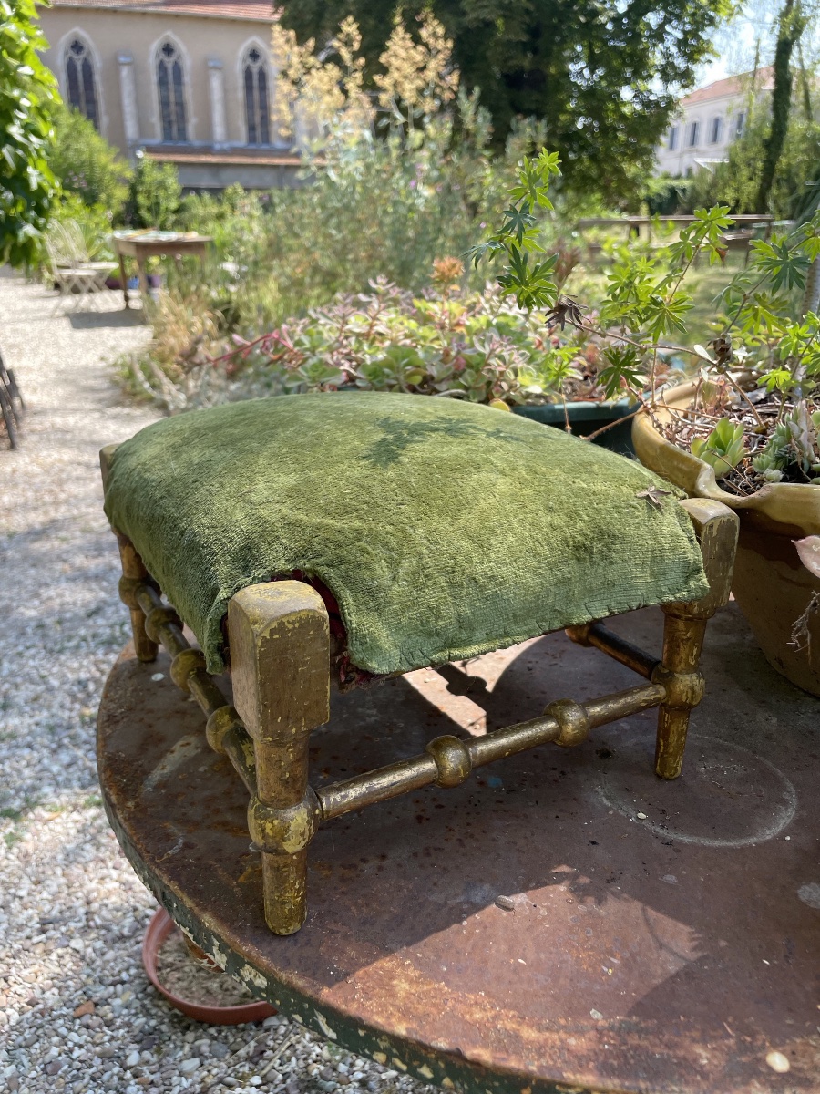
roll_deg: +1.4
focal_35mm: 26
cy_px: 547
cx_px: 410
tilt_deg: -19.6
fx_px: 821
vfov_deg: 67.3
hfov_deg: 53.1
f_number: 1.6
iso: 32
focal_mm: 4.2
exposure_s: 1/530
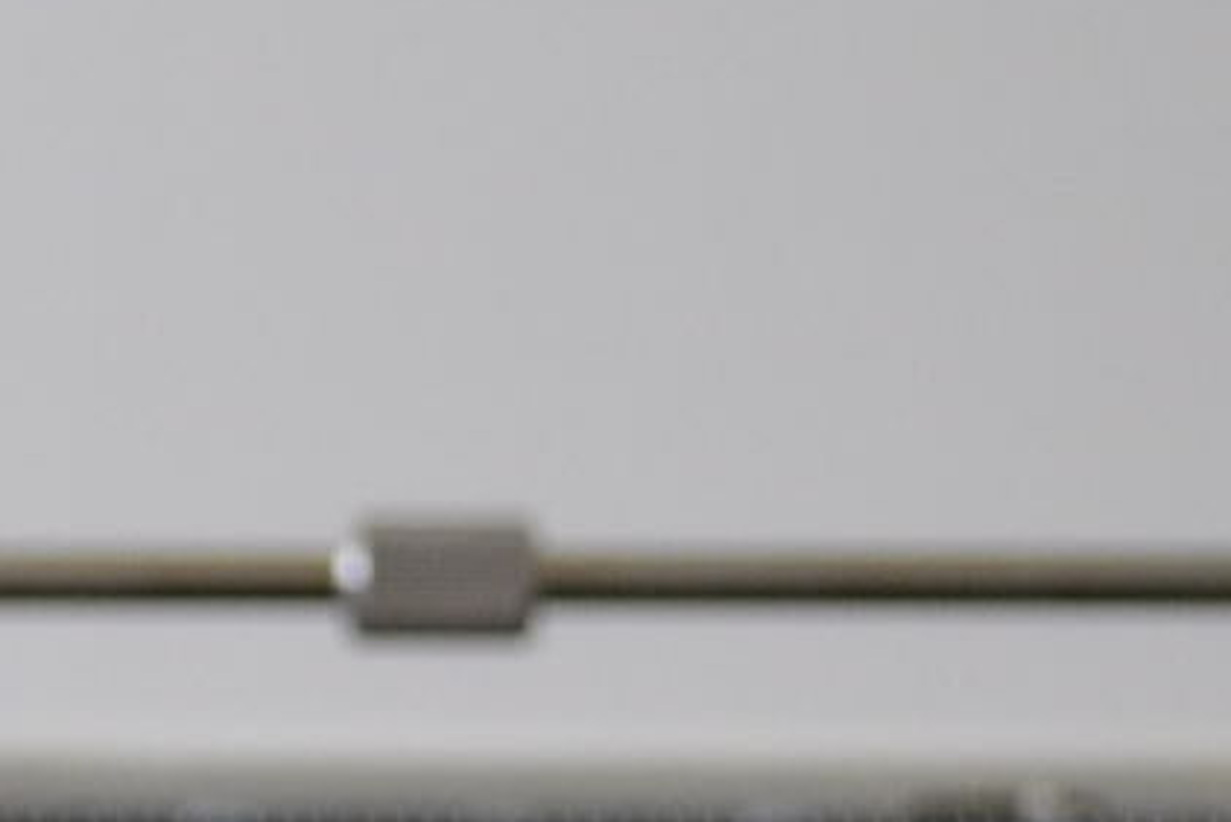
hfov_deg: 8.3
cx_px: -304
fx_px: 8414
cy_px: 1694
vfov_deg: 5.5
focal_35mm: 246
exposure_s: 1/60
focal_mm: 30
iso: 900
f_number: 4.5
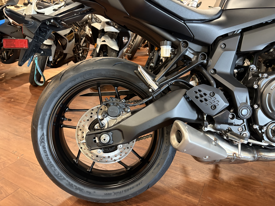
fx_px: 207
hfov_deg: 67.3
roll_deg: -0.3
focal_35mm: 26
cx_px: 138
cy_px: 103
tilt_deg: -20.0
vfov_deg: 53.1
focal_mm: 5.96
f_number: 1.6
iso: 500
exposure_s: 1/40
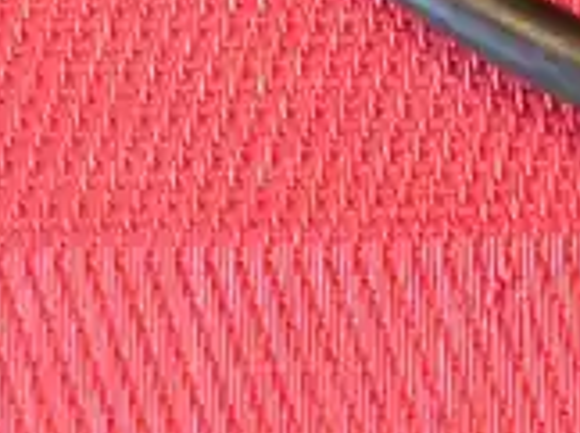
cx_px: 616
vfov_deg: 6.3
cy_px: -880
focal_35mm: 216
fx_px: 3614
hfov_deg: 9.1
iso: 125
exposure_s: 1/15
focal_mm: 4.28
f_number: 2.4
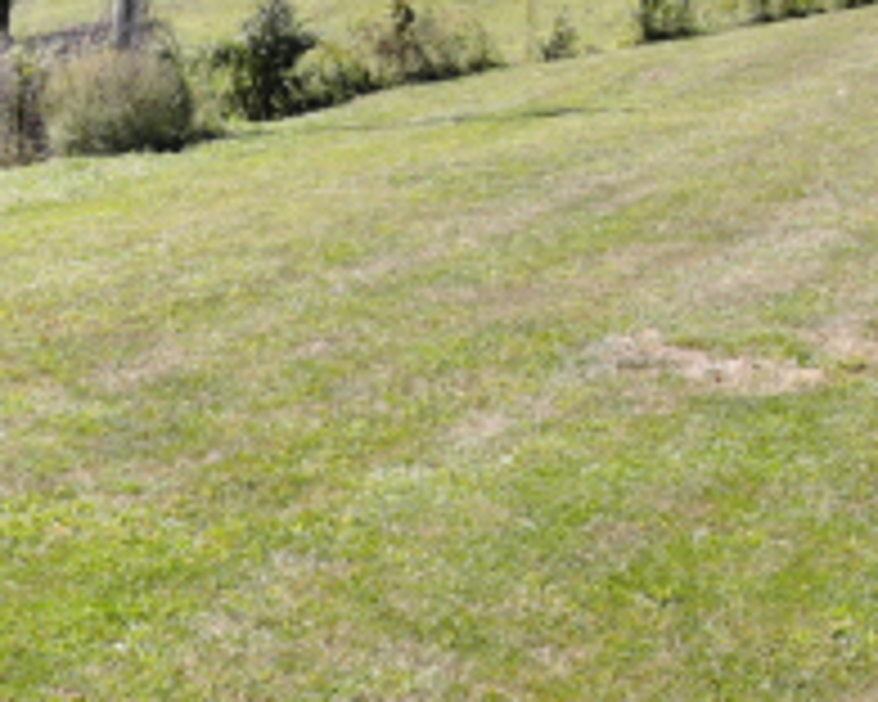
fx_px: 2079
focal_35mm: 80
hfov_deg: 21.7
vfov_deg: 18.7
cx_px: -245
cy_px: 698
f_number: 2.8
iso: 110
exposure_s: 1/391
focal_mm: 4.5
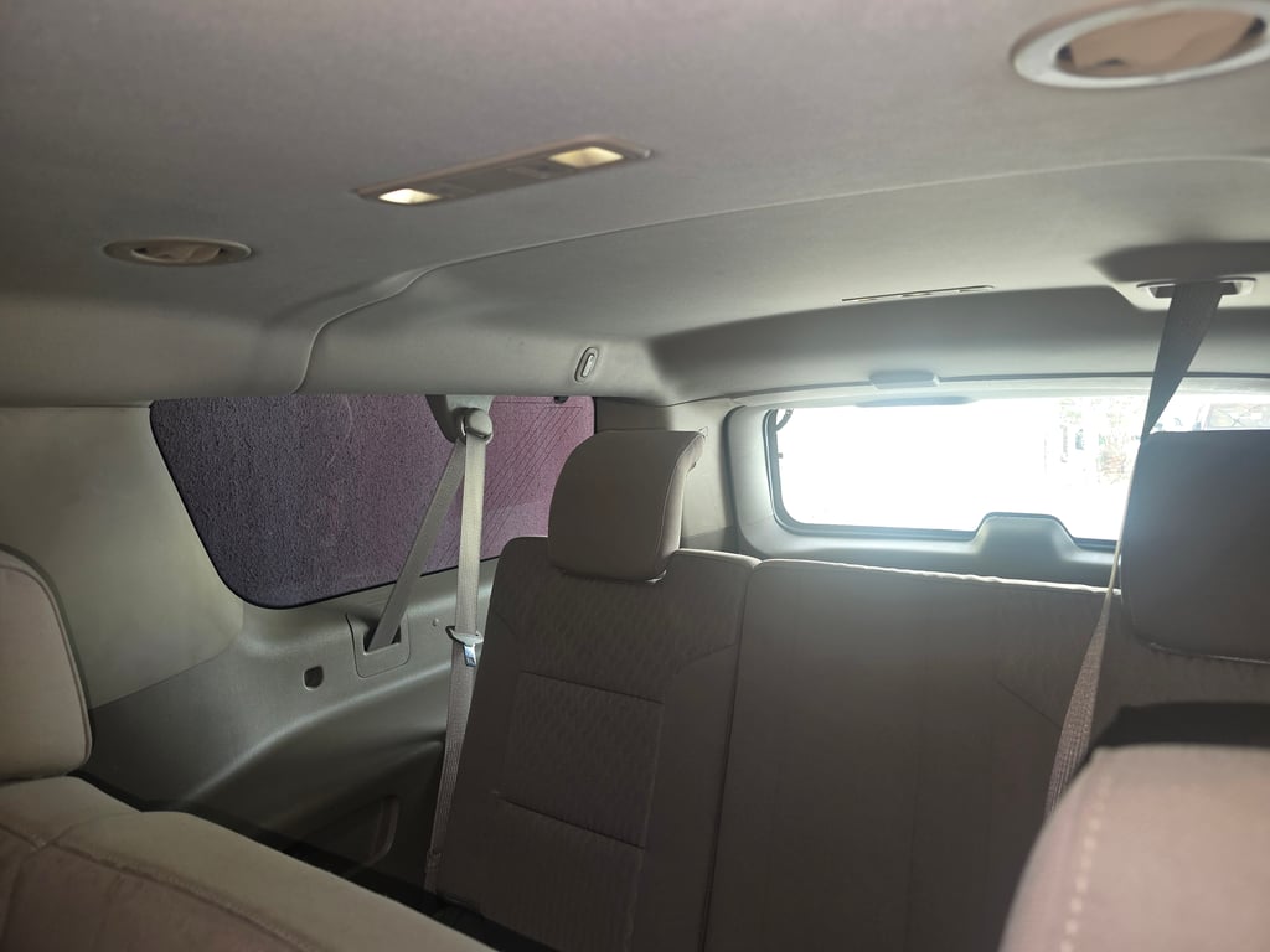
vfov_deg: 58.9
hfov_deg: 73.9
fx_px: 844
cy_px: 476
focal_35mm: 23
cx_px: 635
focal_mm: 6.3
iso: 80
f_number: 1.7
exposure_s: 1/50
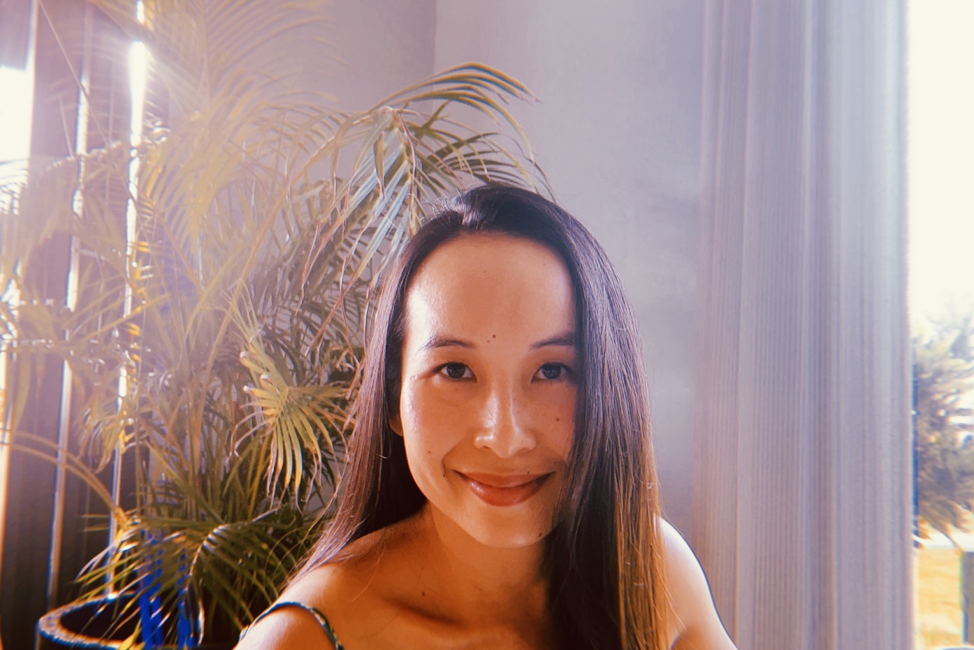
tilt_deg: +3.4
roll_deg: -0.9
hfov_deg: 63.6
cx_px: 475
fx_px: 785
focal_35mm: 29
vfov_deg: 44.9
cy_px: 350
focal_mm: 4.2
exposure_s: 1/40
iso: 40
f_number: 1.6
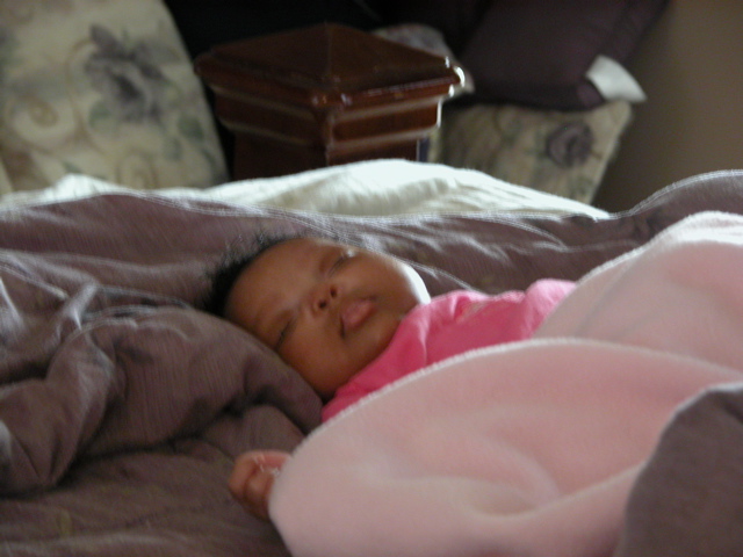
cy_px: 278
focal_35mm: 136
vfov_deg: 10.9
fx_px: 2919
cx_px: 372
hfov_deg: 14.5
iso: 334
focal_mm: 34.7
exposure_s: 1/5.3
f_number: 3.8
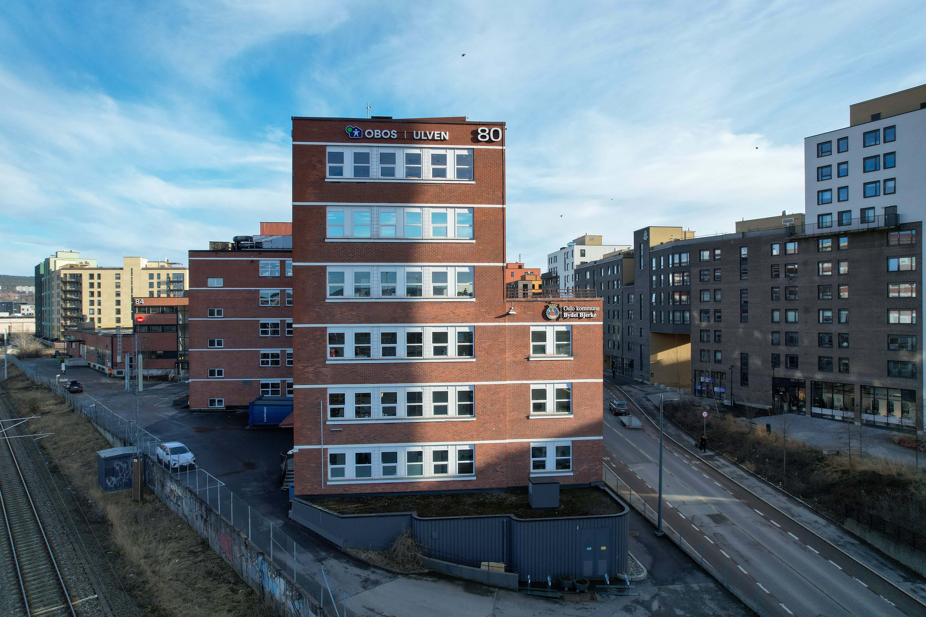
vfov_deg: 57.2
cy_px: 308
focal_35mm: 22
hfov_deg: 78.6
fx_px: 566
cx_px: 463
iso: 100
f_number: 2.8
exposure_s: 1/800
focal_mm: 8.38
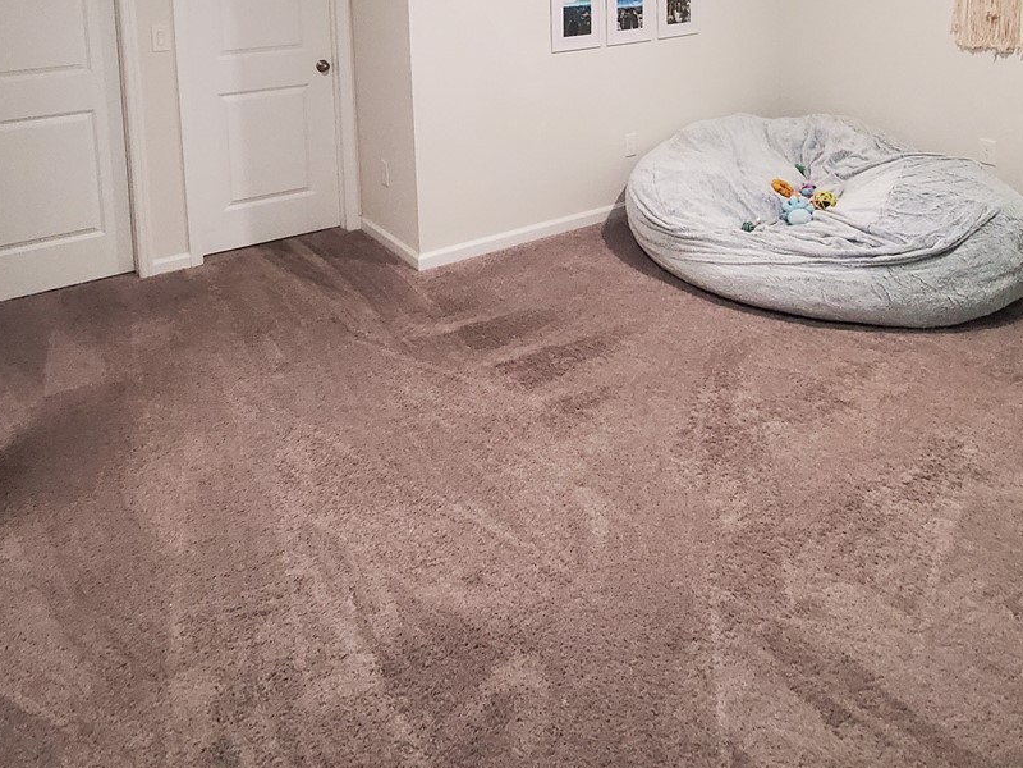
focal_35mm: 26
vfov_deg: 45.2
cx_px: 476
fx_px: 768
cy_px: 6
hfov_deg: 67.2
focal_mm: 1.8
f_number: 2.2
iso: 500
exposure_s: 1/60
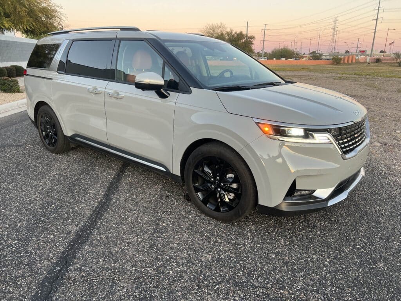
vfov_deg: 53.1
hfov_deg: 67.3
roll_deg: -2.6
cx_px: 200
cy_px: 150
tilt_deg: -14.3
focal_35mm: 26
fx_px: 301
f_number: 1.5
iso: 80
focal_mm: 5.7
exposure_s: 1/120
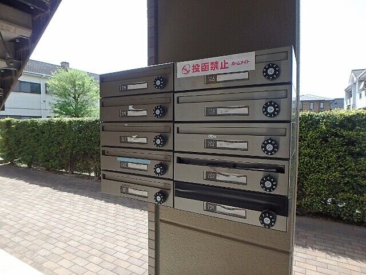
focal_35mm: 21
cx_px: 183
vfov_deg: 63.4
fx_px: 222
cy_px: 138
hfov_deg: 79.0
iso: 125
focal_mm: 3.7
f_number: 3.5
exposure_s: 1/500
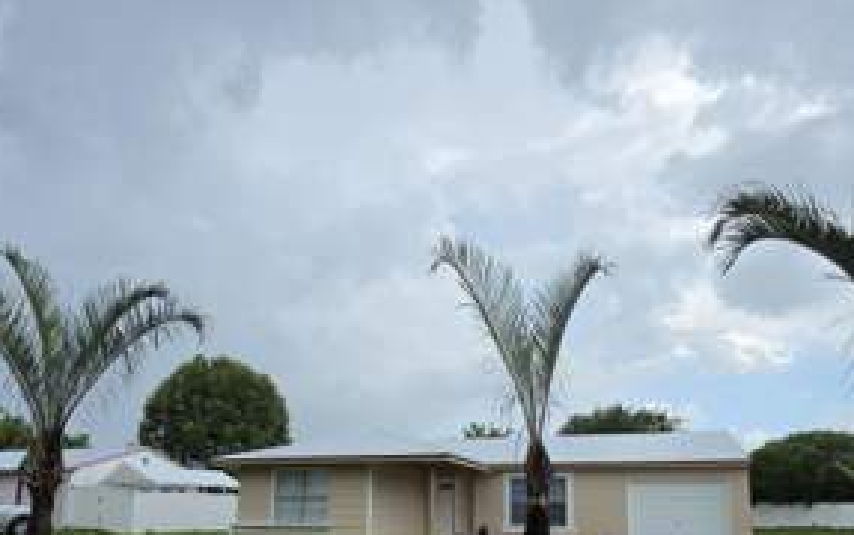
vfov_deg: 49.8
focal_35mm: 23
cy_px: 432
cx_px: 455
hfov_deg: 77.0
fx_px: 536
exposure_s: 1/794
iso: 32
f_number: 1.9
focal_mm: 2.2
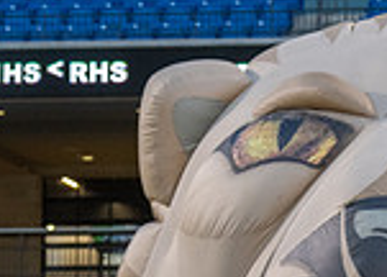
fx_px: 3255
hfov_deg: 6.8
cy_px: 484
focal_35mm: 296
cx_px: 321
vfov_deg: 4.8
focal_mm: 70
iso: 2000
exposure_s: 1/1000
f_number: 2.8
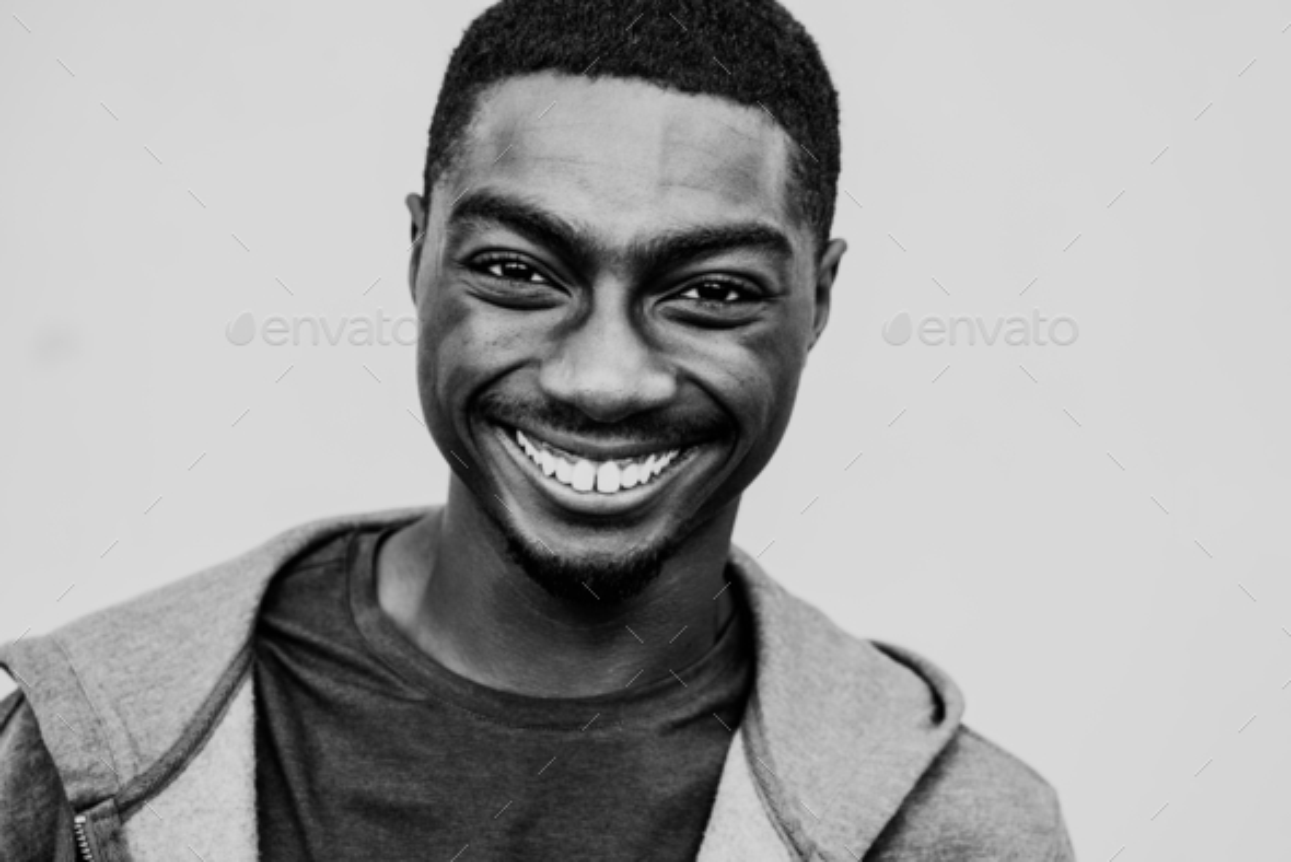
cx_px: 646
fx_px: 3767
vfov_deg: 13.1
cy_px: 431
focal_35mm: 105
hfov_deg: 19.4
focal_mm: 105
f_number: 4.5
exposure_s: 1/320
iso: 640
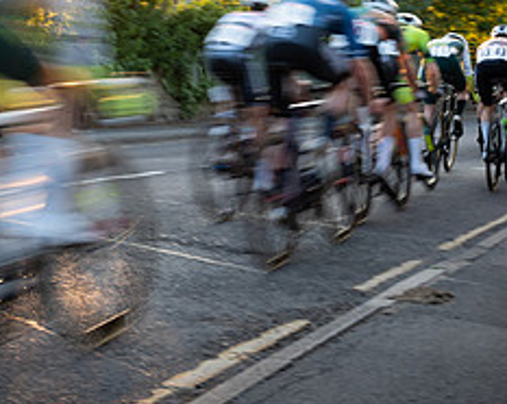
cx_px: 123
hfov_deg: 26.1
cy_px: 75
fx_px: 1079
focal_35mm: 72
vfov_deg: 21.0
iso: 200
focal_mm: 28
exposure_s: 1/40
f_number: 7.1
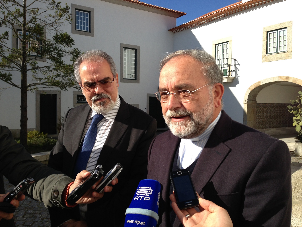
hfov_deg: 55.4
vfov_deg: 42.9
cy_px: 114
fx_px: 288
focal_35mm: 33
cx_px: 151
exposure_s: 1/1506
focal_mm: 4.13
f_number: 2.4
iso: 64
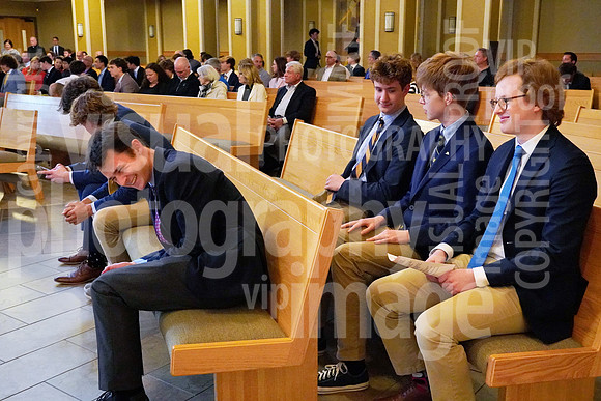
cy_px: 200
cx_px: 300
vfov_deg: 31.9
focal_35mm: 42
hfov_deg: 46.4
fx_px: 701
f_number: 5.6
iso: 8000
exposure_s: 1/80
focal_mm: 28
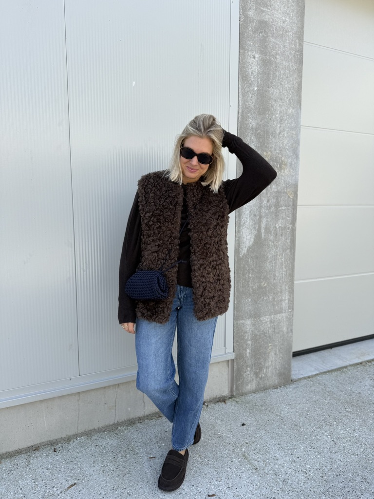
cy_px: 250
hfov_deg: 56.8
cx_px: 187
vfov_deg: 71.6
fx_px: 346
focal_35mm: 24
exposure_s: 1/1018
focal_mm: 6.76
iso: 80
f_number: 1.78
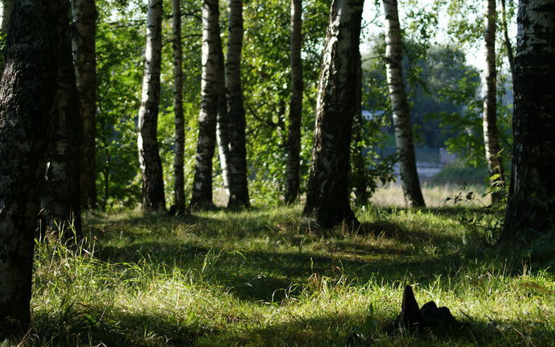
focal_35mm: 150
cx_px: 350
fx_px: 2263
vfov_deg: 8.8
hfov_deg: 14.0
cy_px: 122
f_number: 4.5
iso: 200
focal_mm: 75
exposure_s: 1/125
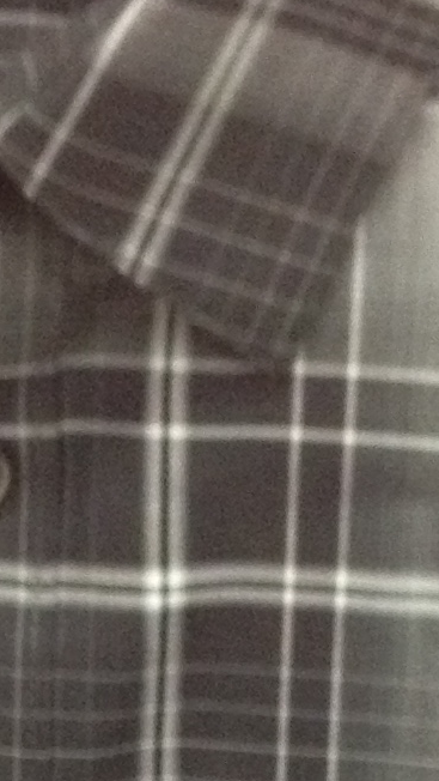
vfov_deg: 10.7
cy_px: 1302
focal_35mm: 191
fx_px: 3951
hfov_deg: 6.3
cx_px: 7
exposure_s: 1/20
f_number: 2.4
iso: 250
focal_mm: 4.28
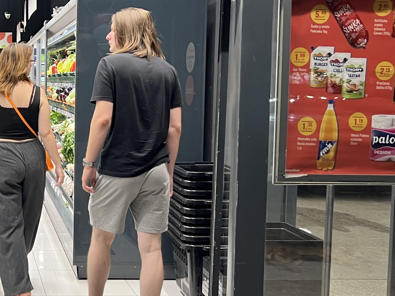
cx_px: 12
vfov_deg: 24.4
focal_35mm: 60
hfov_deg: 30.2
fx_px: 685
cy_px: 126
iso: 80
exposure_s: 1/50
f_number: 1.5
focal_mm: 5.7
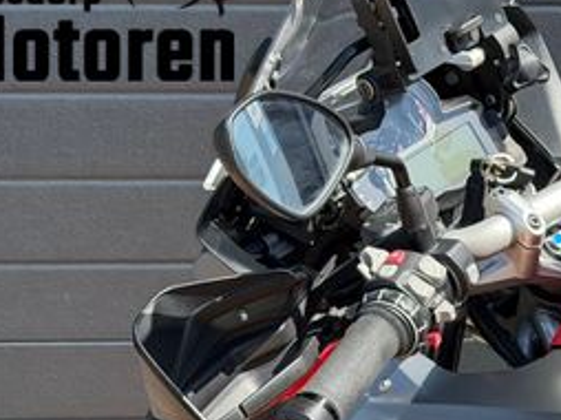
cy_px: 464
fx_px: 1959
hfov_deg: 15.7
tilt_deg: -20.1
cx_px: 658
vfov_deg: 12.0
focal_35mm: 121
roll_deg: +1.5
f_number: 1.78
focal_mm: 6.76
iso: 100
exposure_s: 1/1795
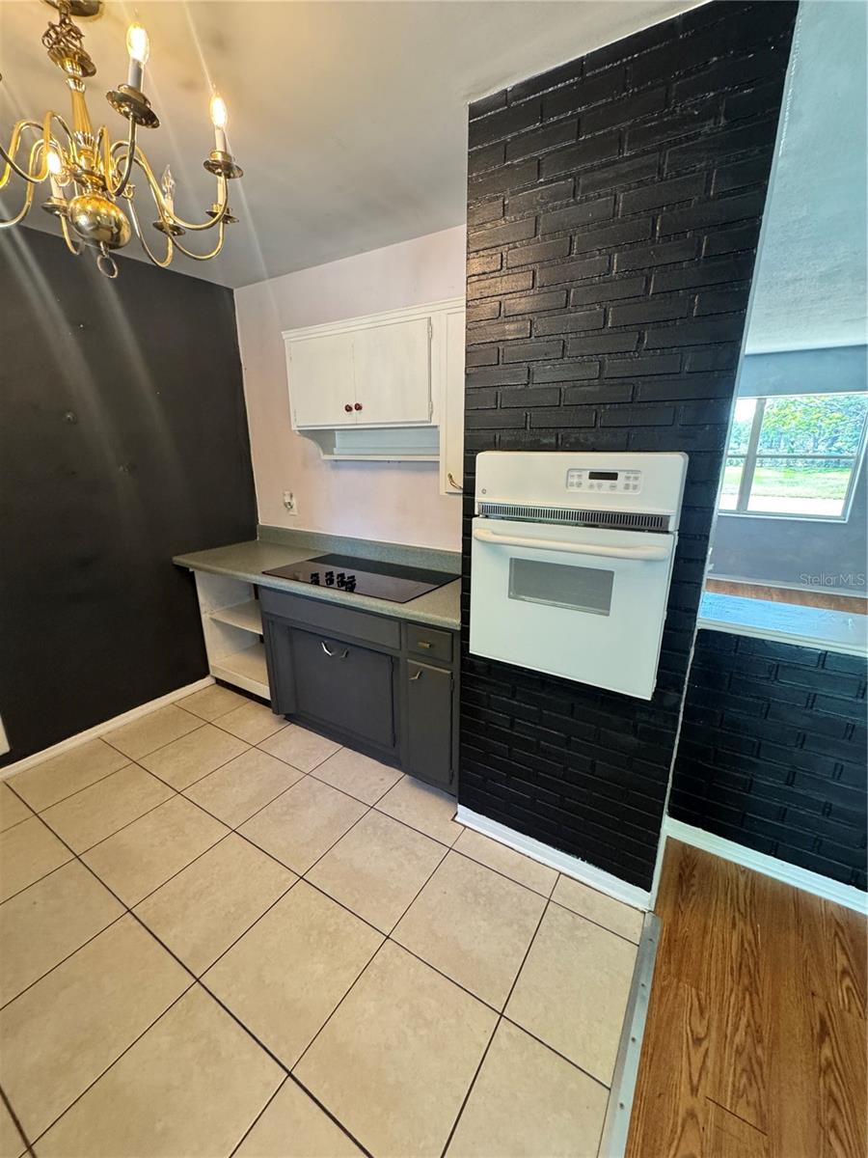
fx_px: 468
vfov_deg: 102.1
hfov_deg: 85.7
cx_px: 434
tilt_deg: -15.7
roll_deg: -1.0
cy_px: 579
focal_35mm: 14
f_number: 2.2
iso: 250
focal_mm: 2.22
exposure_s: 1/120
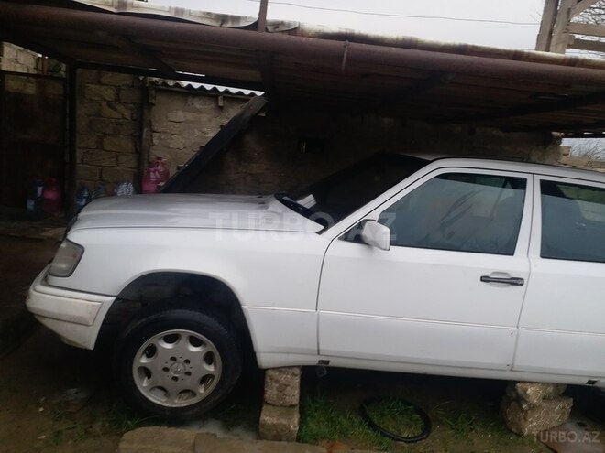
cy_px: 226
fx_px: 472
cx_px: 302
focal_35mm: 27
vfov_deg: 51.4
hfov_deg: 65.3
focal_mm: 3.6
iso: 50
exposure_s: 1/100
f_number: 1.9
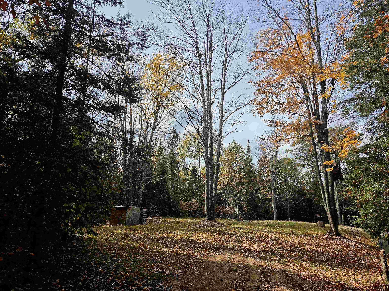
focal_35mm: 23
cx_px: 194
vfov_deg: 58.9
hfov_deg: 73.9
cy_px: 146
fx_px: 258
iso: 80
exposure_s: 1/5000
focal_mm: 5.4
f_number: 1.8
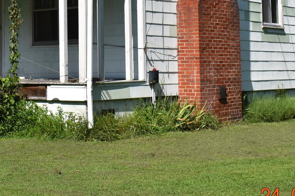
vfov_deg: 14.1
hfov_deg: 21.3
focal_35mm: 95
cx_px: 72
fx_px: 778
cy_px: -8
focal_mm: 26
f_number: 9
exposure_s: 1/320
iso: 100
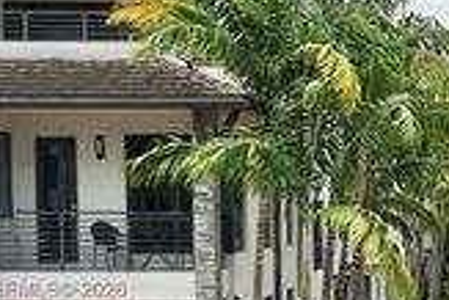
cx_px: 545
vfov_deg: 14.2
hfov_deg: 20.1
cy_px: 290
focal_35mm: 95
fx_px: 1186
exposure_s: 1/160
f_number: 9
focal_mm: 21
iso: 100
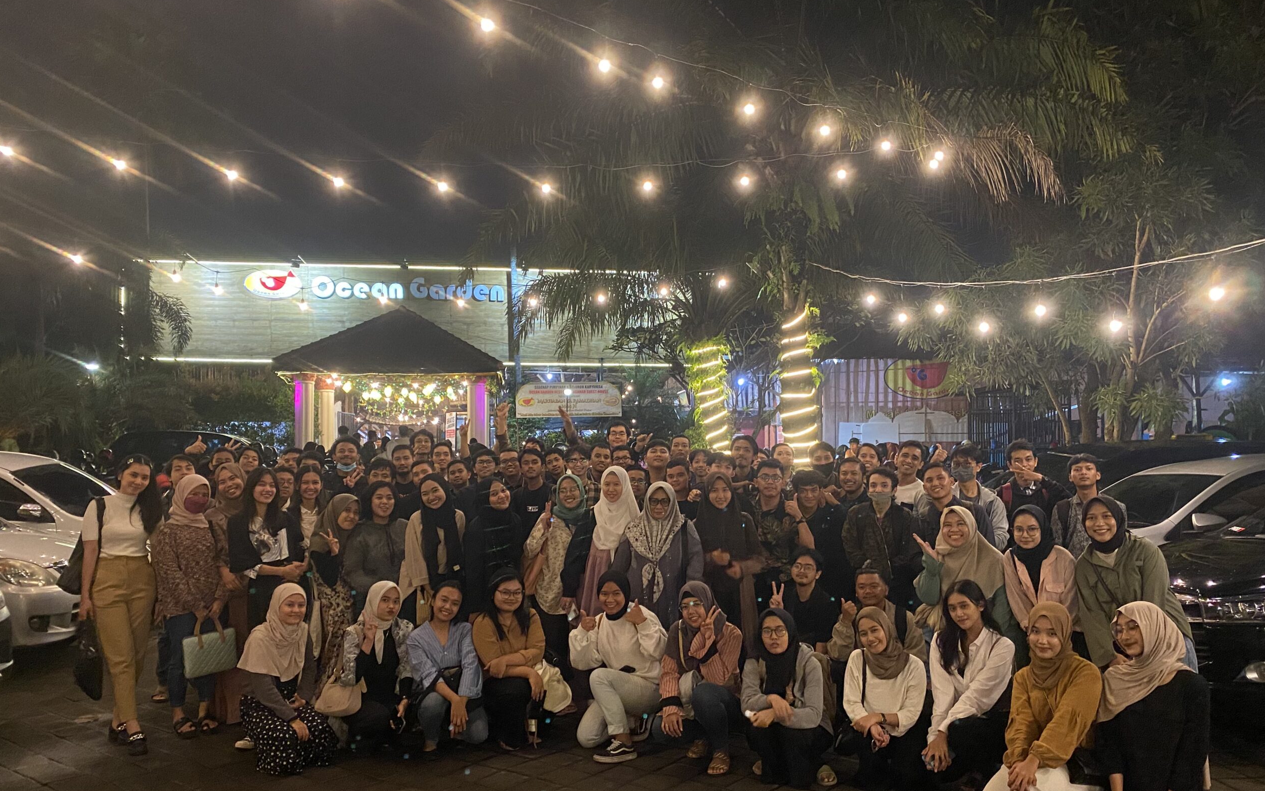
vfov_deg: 44.5
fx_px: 965
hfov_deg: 66.5
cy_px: 435
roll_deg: -0.1
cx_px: 641
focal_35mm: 28
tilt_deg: +1.0
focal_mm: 4.25
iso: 500
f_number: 1.8
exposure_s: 1/33
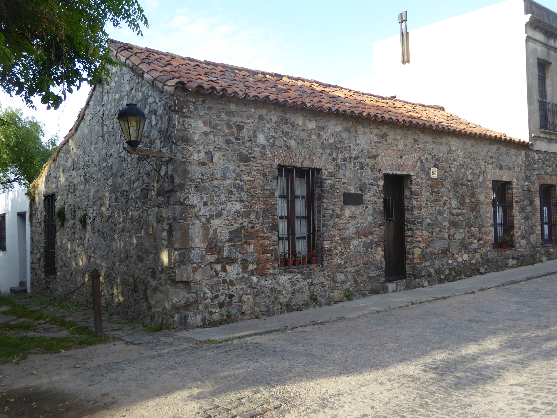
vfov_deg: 39.7
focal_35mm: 36
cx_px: 278
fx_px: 579
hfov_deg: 51.4
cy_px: 209
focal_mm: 6.3
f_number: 3.7
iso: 80
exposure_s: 1/160
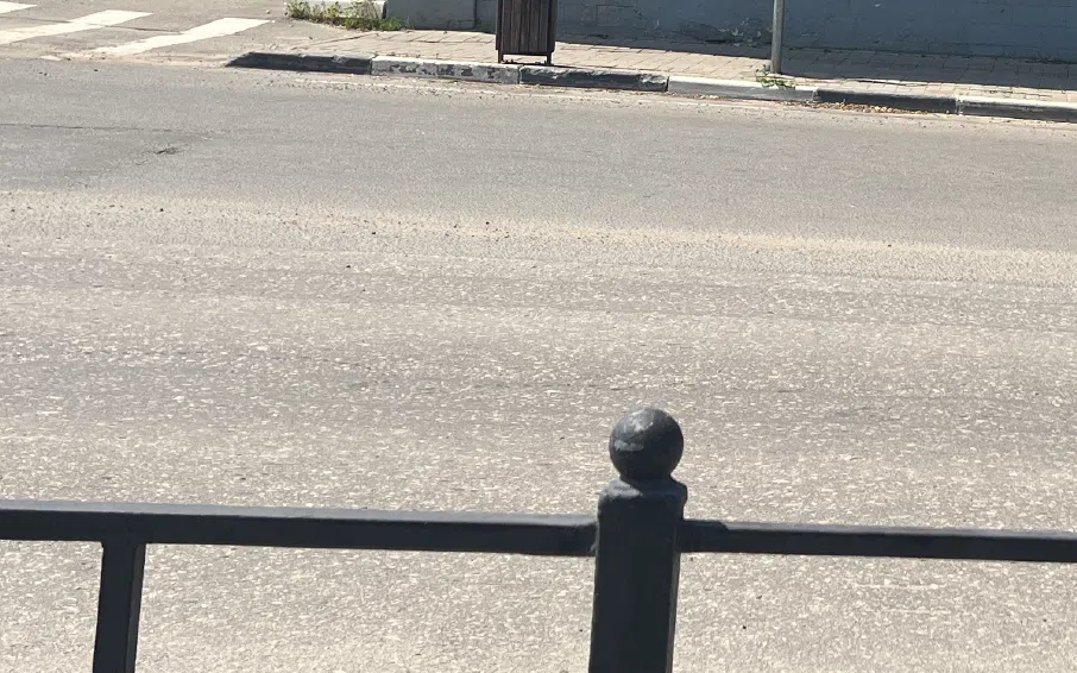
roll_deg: -2.2
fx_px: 2142
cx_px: 1000
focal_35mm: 73
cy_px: -39
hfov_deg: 27.1
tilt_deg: +0.4
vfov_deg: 17.3
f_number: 1.5
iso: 50
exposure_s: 1/5319
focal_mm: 5.7
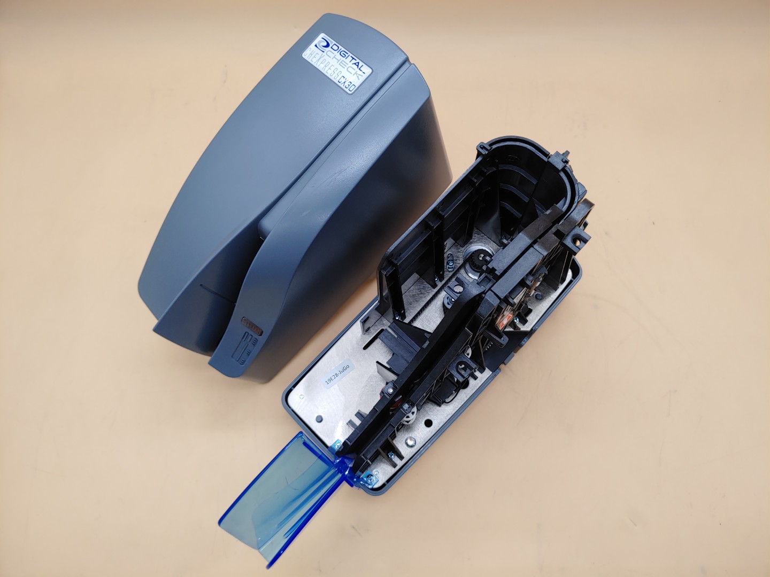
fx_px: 578
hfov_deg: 67.3
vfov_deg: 53.1
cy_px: 288
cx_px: 385
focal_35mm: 26
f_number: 1.8
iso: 50
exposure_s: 1/95
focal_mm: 4.36
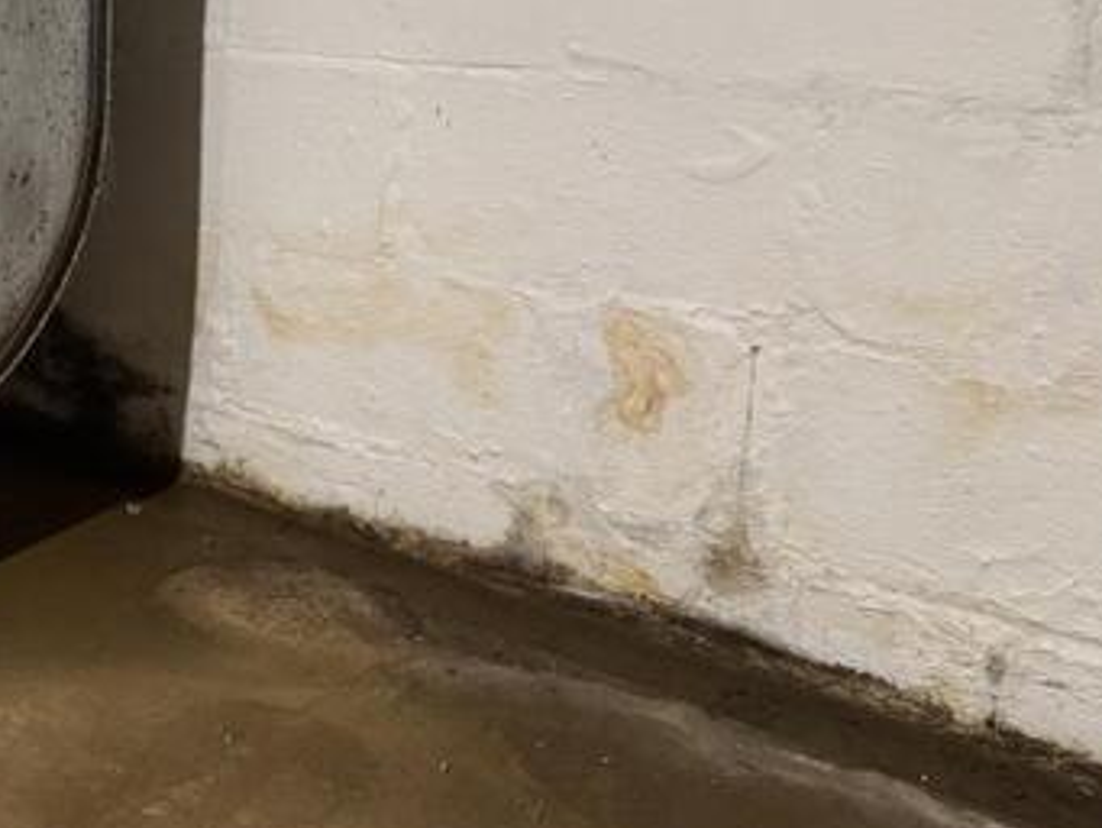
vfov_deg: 31.6
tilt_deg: -10.7
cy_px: 204
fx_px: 1433
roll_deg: -1.2
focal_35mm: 45
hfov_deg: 39.2
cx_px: 116
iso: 800
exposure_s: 1/40
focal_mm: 6.76
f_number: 1.78
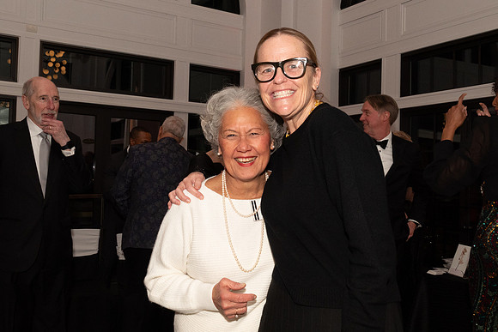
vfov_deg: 36.0
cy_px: 166
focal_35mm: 37
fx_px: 512
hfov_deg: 51.9
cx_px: 249
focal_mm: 25
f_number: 10
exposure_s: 1/80
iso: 2000
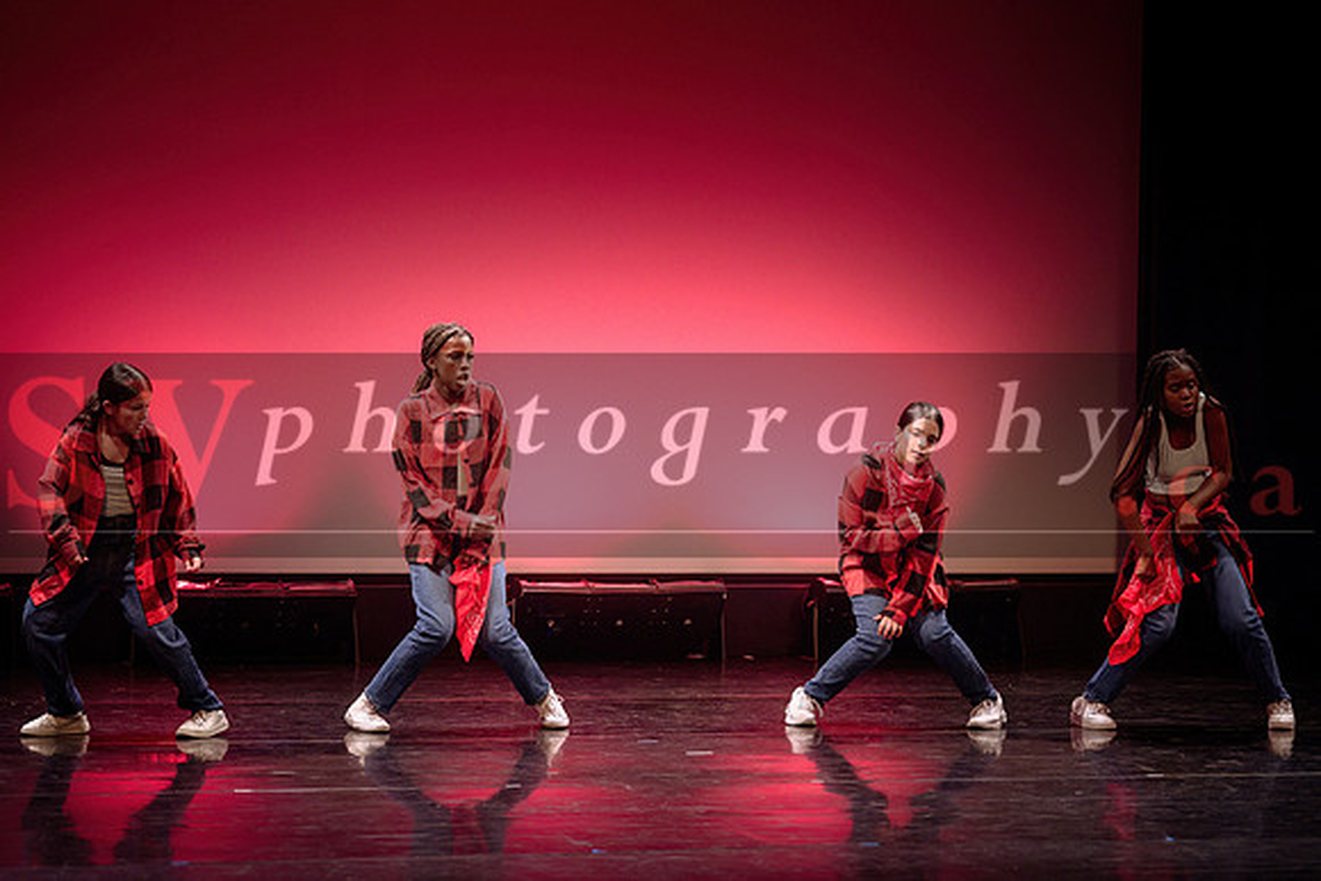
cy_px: 418
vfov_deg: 11.7
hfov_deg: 17.4
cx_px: 694
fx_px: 4319
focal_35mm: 118
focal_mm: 112
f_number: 2.8
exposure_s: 1/200
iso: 1600
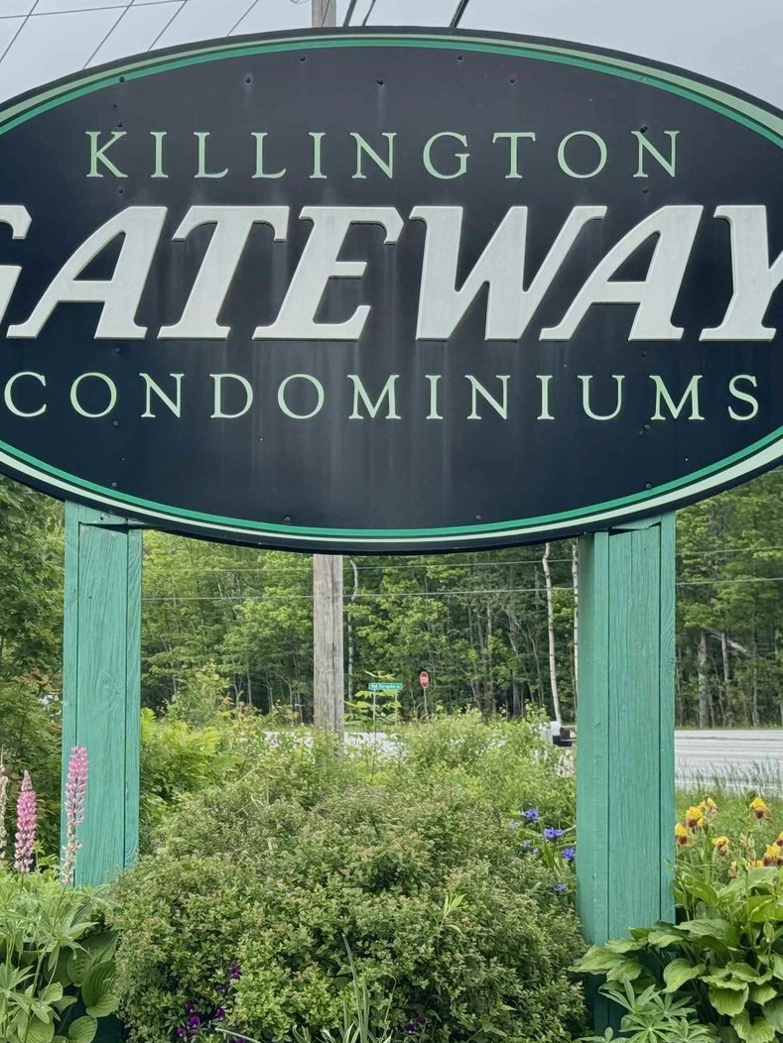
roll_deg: +0.5
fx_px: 2202
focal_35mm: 73
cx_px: 125
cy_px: 537
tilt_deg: +2.6
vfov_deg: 26.7
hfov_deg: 19.9
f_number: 1.78
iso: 64
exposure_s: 1/1172
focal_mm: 6.76
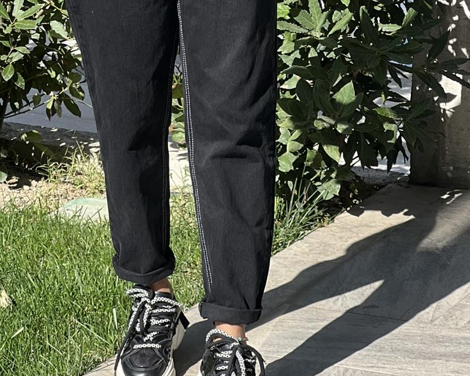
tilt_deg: -8.8
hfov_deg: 10.4
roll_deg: +0.5
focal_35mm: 185
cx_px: 199
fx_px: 2574
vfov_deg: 8.3
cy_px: -64
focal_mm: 9
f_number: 2.8
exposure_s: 1/457
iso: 32
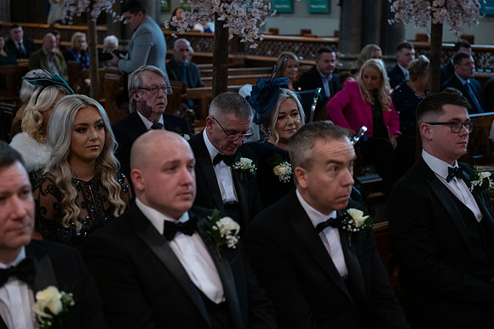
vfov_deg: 19.5
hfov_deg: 28.8
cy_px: 164
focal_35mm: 70
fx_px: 961
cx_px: 247
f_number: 3.5
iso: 1250
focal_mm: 70
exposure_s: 1/160
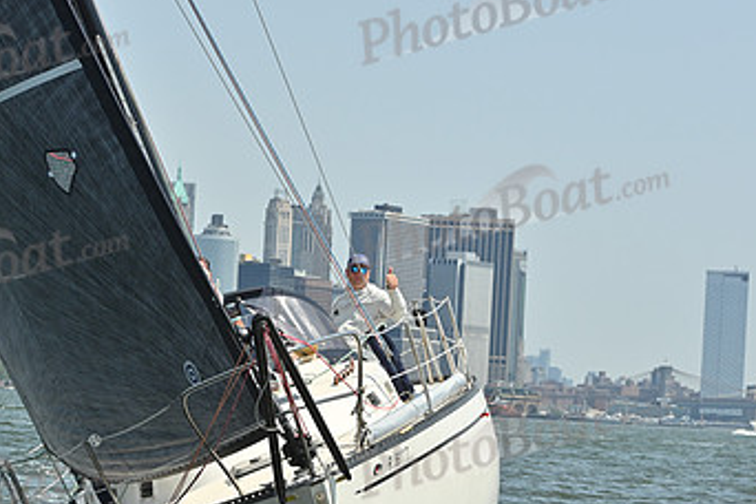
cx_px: 245
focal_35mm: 156
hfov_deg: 13.1
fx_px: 3276
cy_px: 357
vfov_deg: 8.8
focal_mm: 92
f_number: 8
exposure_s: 1/1250
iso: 320
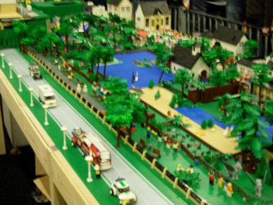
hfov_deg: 34.4
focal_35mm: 56
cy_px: 83
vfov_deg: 26.0
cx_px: 138
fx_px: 442
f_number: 2.8
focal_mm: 7.8
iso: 70
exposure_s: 1/4
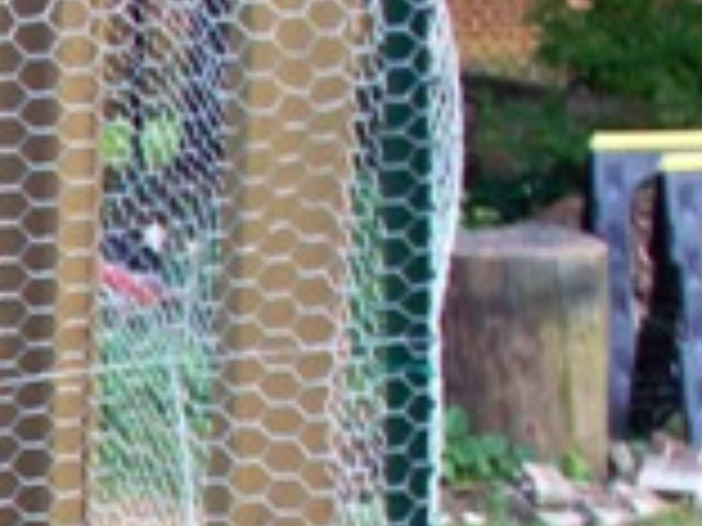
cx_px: -850
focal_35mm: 179
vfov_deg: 8.2
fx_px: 3630
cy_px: 674
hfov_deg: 10.0
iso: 160
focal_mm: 7.54
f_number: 2.8
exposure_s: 1/30
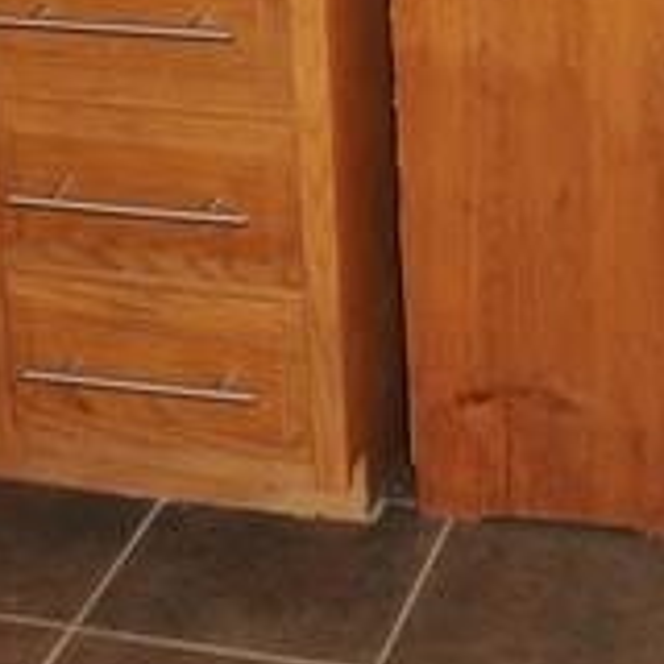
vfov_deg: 11.6
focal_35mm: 143
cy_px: -398
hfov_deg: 12.2
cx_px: 367
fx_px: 3103
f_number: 5
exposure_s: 1/60
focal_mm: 28
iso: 320
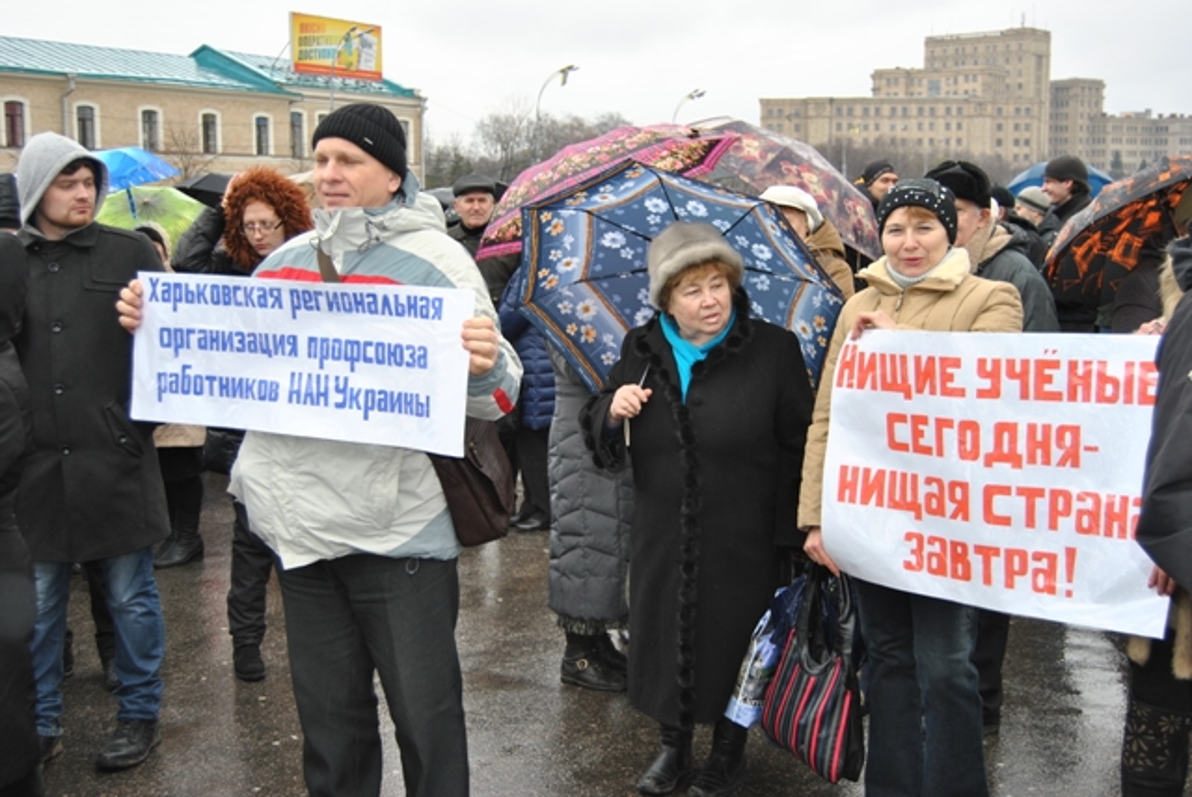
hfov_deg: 43.6
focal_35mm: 45
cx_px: 596
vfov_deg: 29.9
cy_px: 398
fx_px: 1491
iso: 100
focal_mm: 30
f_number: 4.2
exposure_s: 1/160
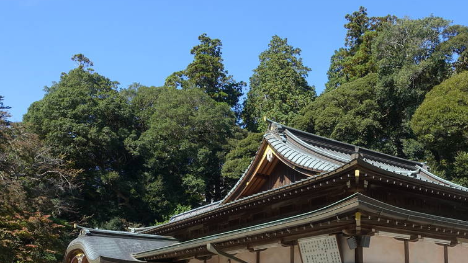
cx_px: 302
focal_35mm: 40
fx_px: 496
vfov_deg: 28.5
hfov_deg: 49.8
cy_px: 239
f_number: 5.6
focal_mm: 8.8
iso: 125
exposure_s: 1/250
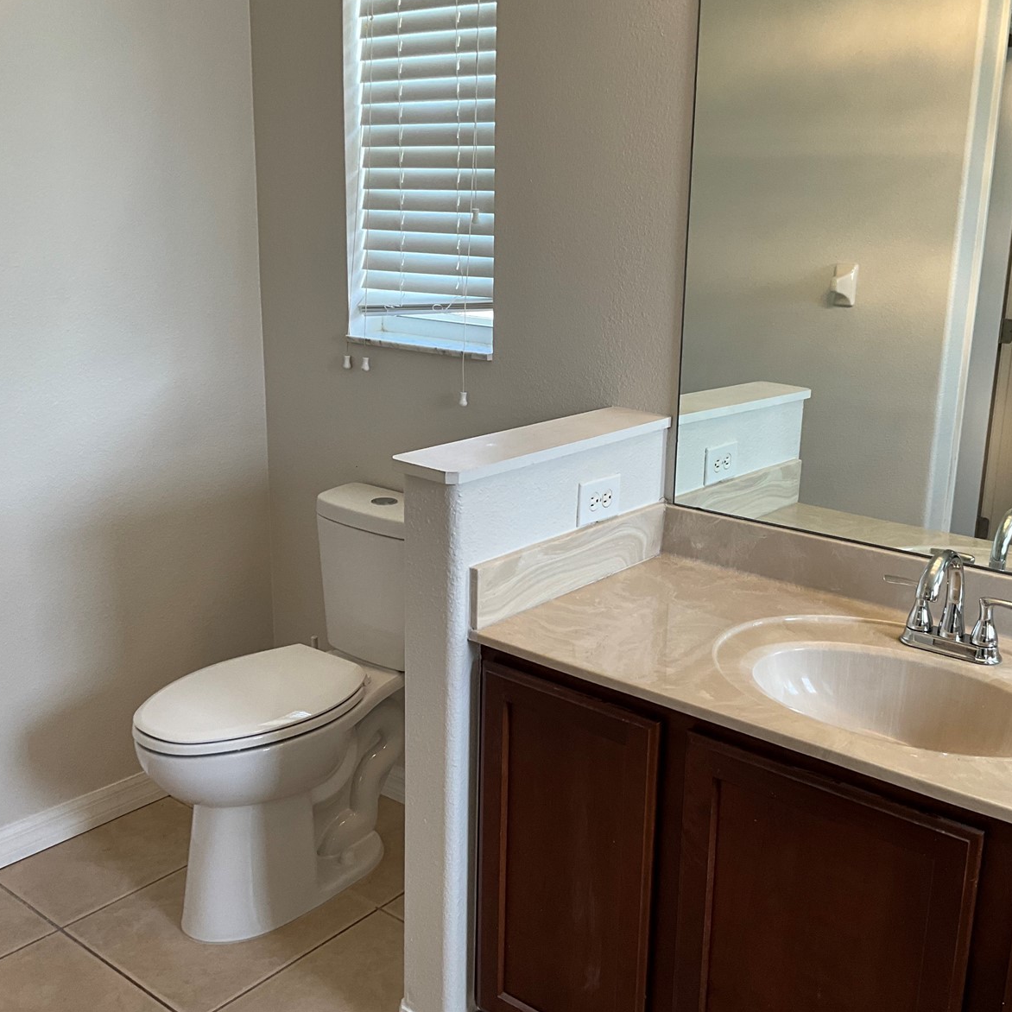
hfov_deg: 47.0
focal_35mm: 35
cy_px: 495
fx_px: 1158
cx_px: 602
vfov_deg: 47.2
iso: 64
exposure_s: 1/120
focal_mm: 3
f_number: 1.8
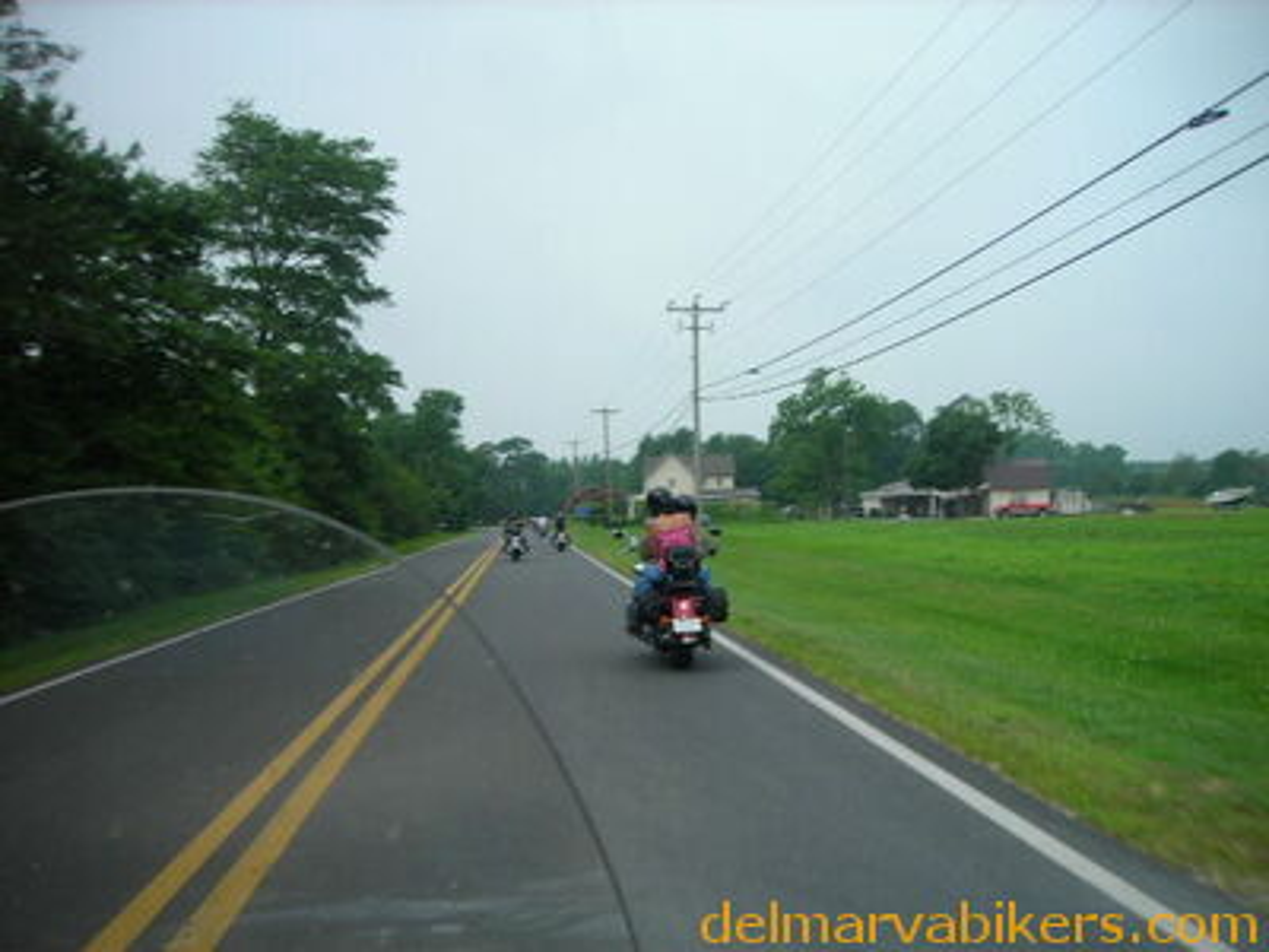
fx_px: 1393
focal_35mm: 38
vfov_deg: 37.7
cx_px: 634
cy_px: 476
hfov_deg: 49.0
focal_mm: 6.3
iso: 50
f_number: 6.4
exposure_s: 1/163
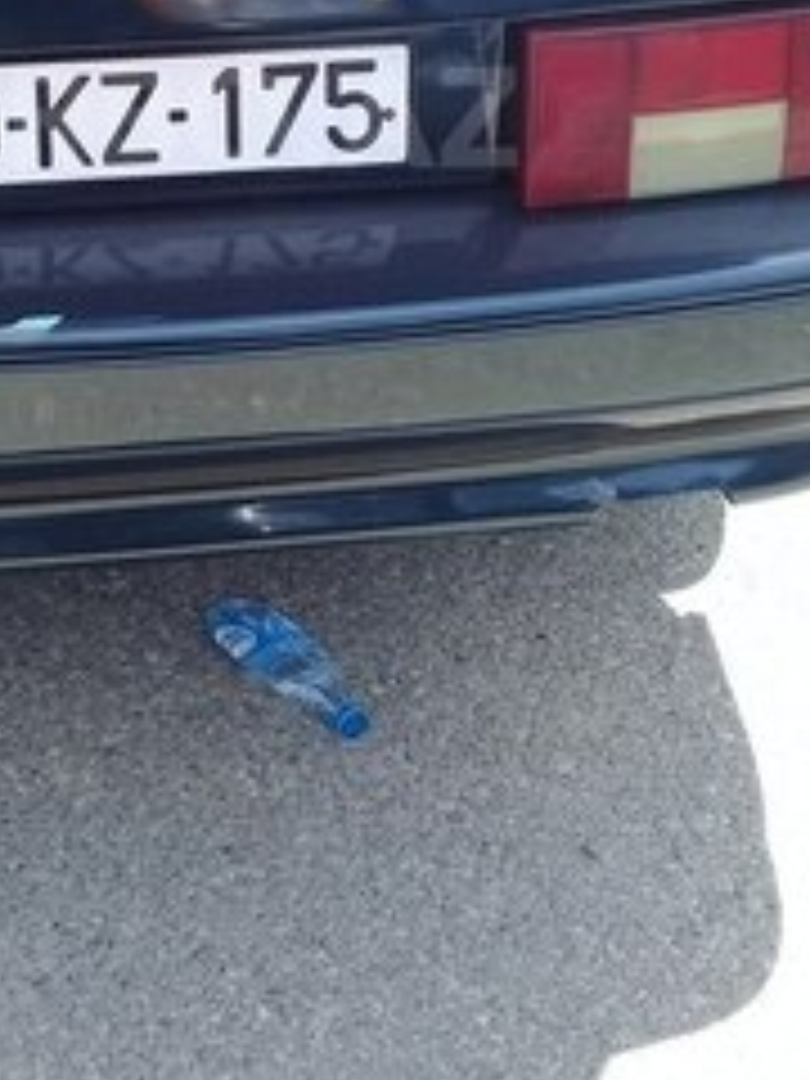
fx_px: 1997
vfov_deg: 29.1
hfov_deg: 22.6
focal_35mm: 64
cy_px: 117
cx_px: 171
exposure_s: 1/329
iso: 50
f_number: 2.2
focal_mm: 3.3
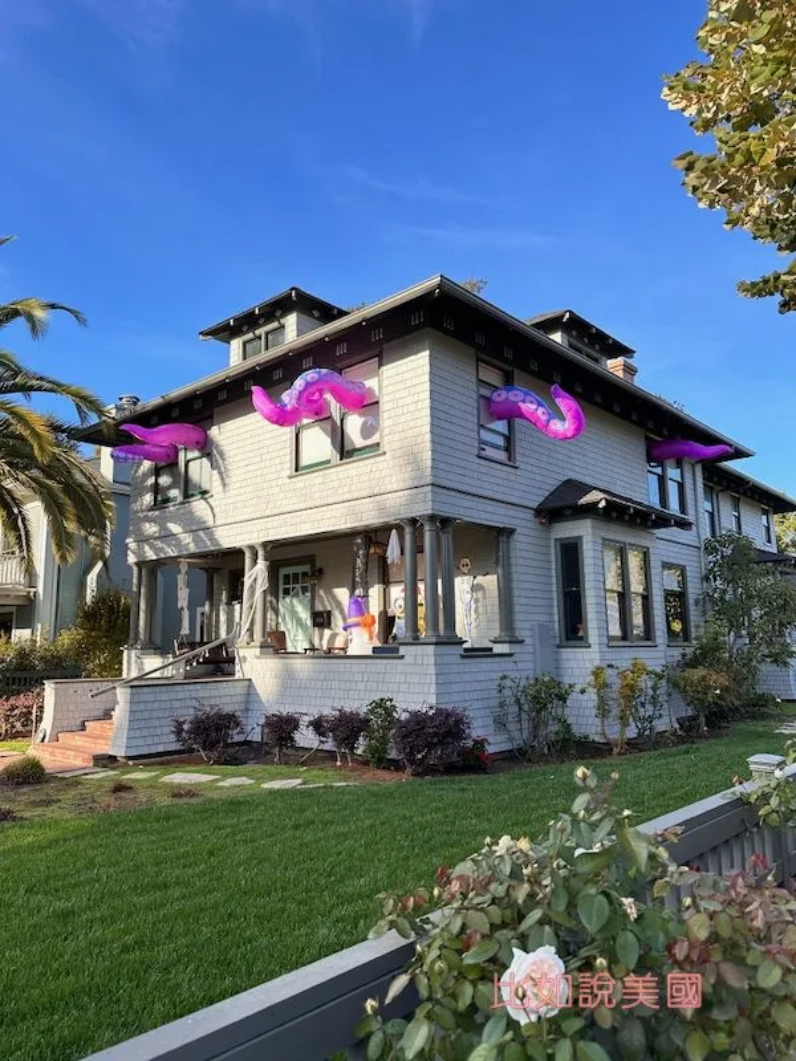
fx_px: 736
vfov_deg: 71.6
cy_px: 530
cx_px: 398
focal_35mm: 24
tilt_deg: +9.6
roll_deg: -1.1
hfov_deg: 56.8
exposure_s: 1/952
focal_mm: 6.86
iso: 80
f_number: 1.78
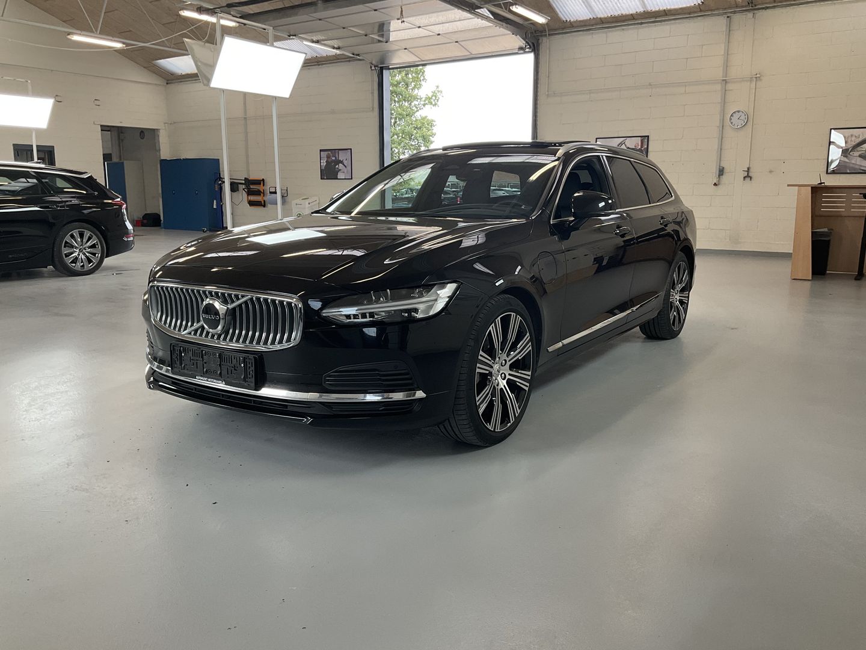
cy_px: 325
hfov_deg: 61.7
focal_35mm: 29
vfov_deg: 48.2
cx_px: 433
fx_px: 726
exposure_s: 1/100
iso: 50
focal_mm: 3
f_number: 1.8
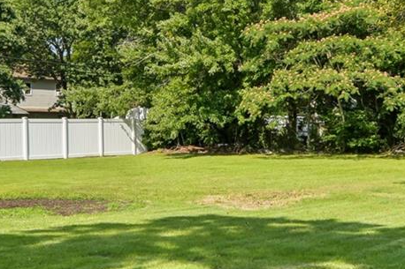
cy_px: 125
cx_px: 161
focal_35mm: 76
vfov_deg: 17.9
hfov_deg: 26.6
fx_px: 855
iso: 250
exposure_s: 1/400
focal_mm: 17
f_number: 9
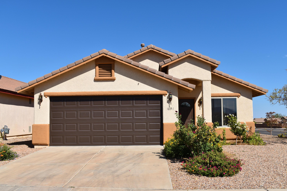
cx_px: 144
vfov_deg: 35.5
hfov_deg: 51.3
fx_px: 299
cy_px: 96
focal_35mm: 38
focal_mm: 25
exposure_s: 1/400
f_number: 10
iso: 100
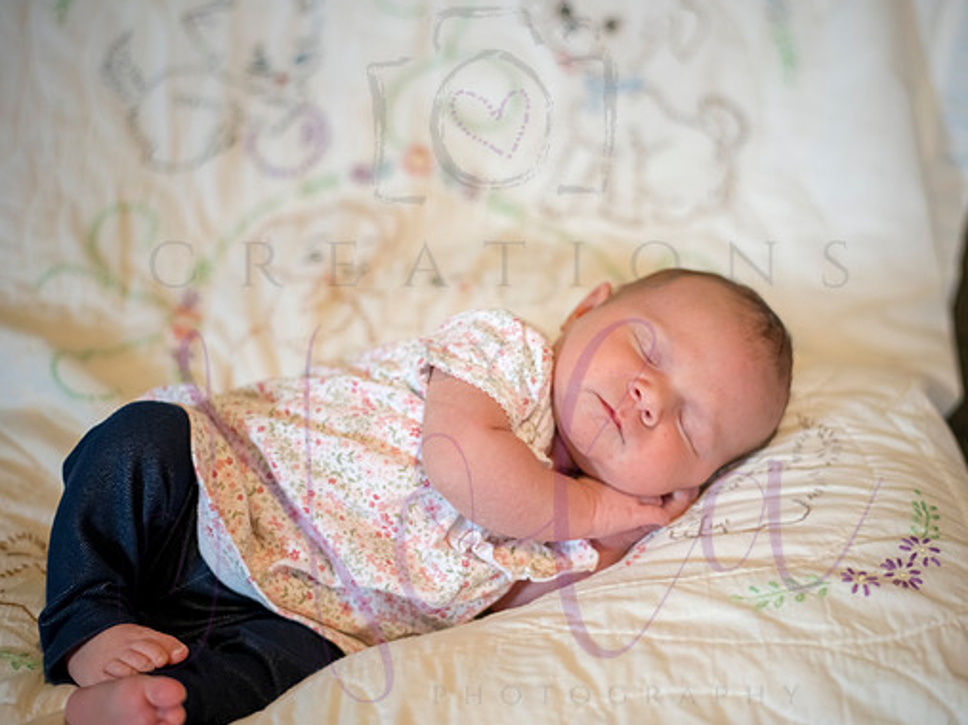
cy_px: 358
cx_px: 500
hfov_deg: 34.9
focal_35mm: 55
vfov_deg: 26.5
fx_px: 1538
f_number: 2.2
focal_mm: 50
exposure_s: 1/100
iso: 800
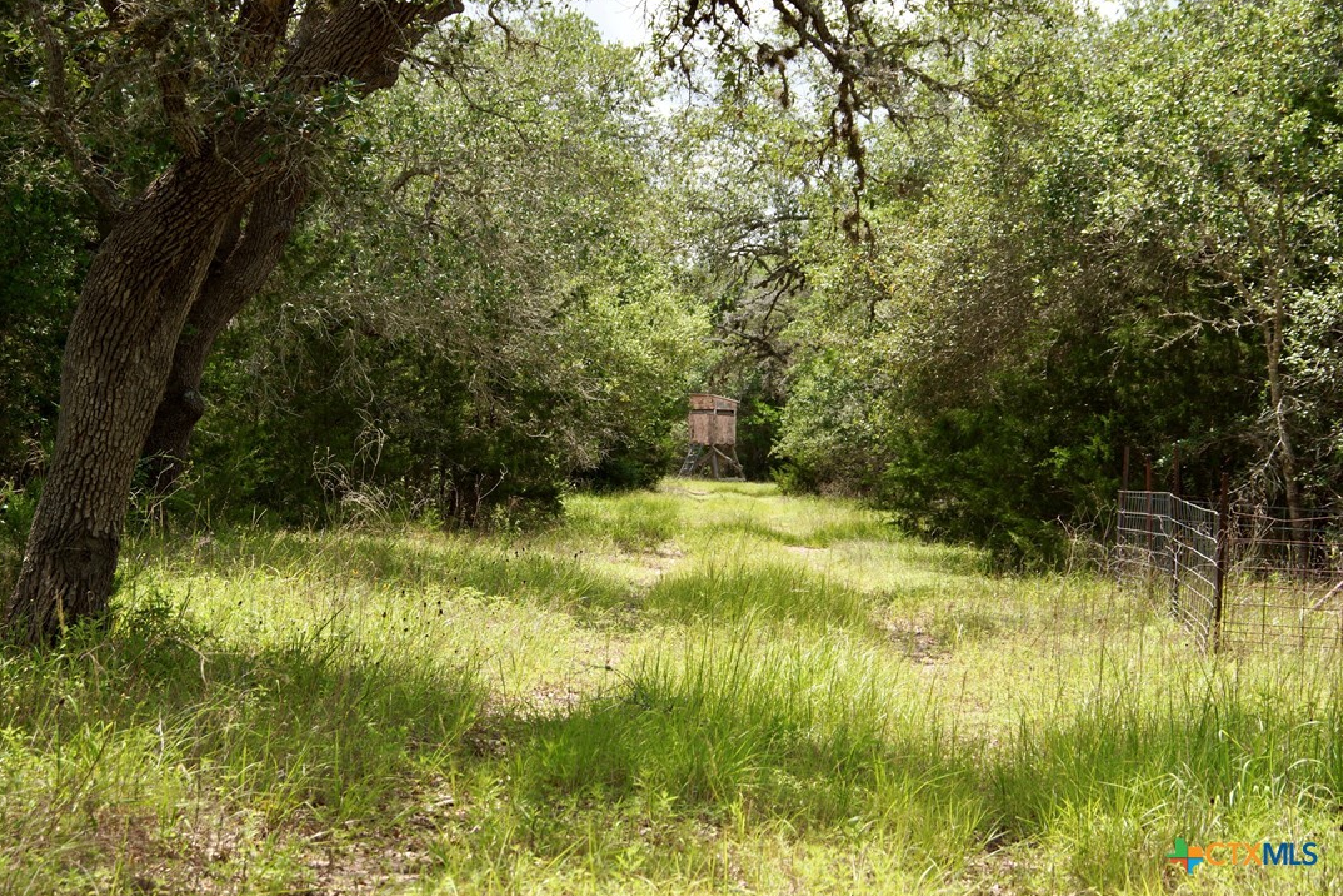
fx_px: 3395
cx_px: 669
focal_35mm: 91
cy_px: 447
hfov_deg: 22.4
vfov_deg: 15.0
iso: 100
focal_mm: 60
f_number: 8
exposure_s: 1/200
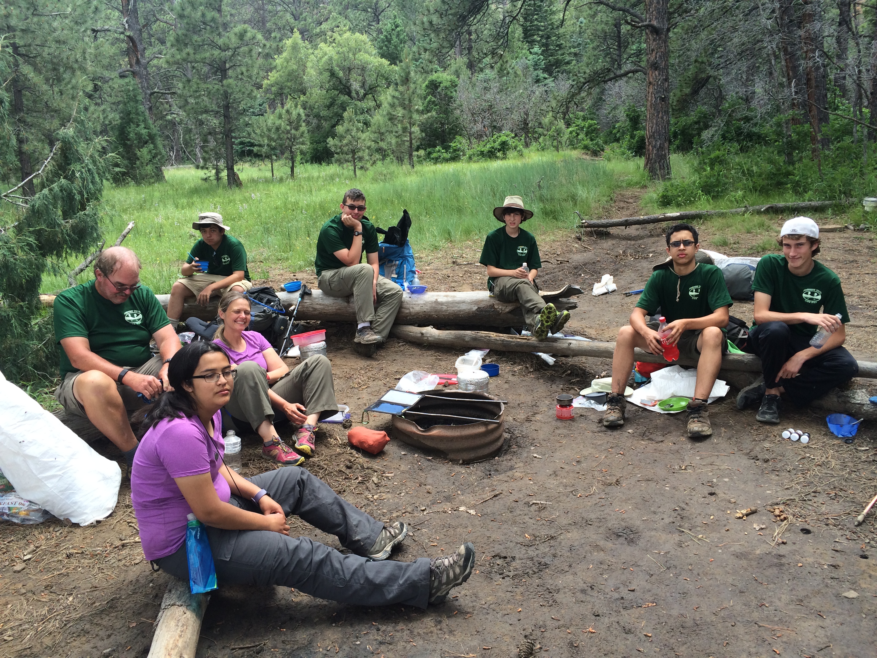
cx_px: 438
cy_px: 329
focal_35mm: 29
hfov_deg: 61.7
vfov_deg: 48.2
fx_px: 735
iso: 32
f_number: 2.2
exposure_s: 1/351
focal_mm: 4.15
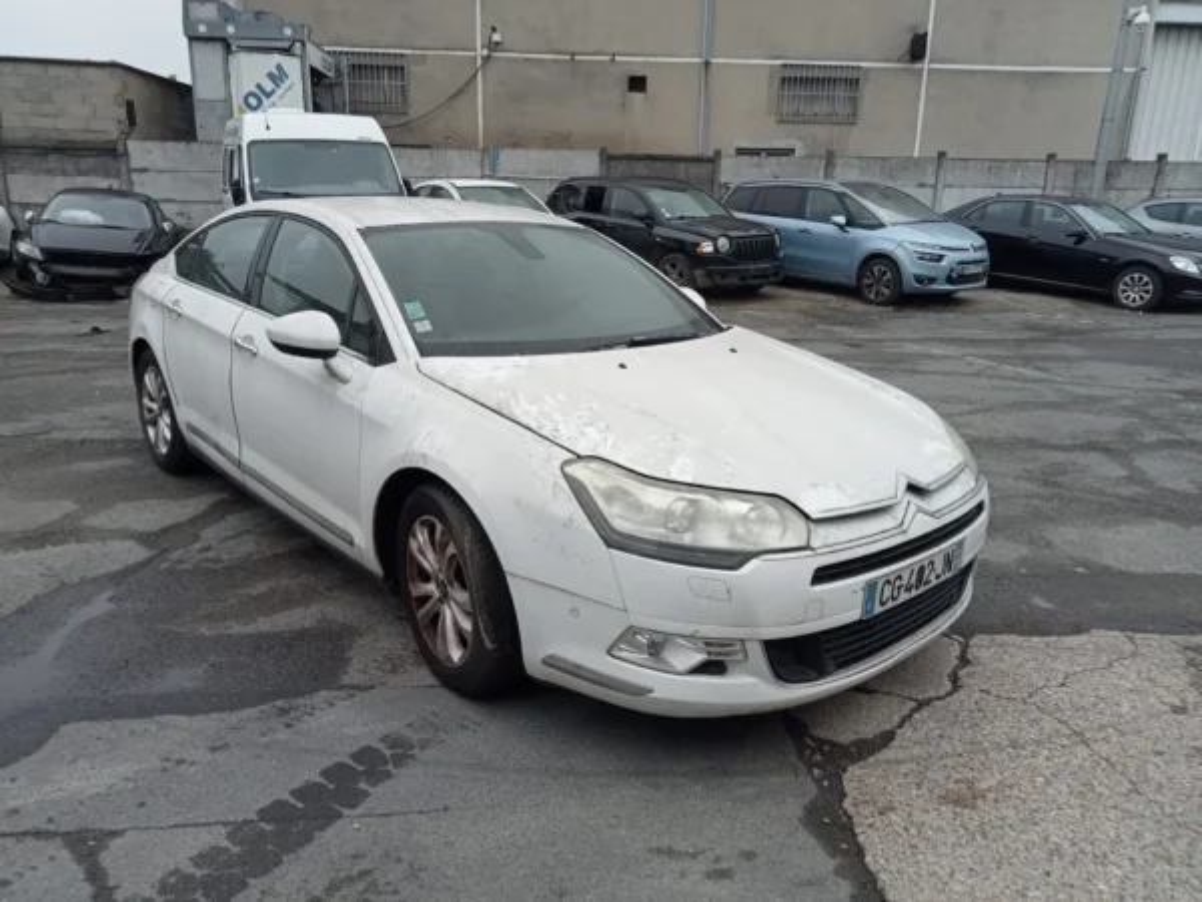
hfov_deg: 63.4
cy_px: 451
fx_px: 972
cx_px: 601
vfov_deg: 49.7
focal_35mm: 28
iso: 100
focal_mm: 3.46
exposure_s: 1/315
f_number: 2.2
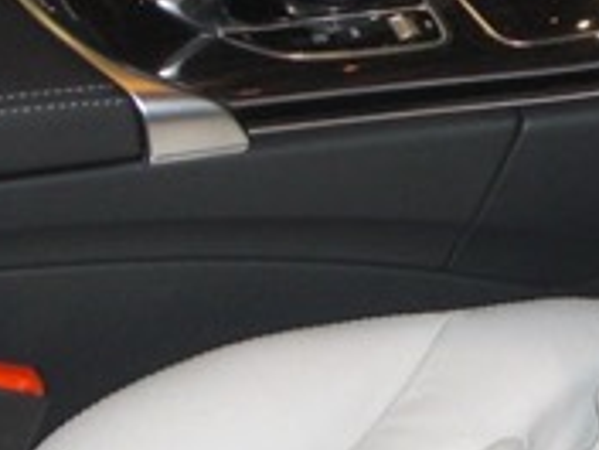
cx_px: 670
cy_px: 157
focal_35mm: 153
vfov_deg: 9.7
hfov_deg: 12.7
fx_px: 2648
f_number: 2.6
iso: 100
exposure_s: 1/60
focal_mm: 4.9
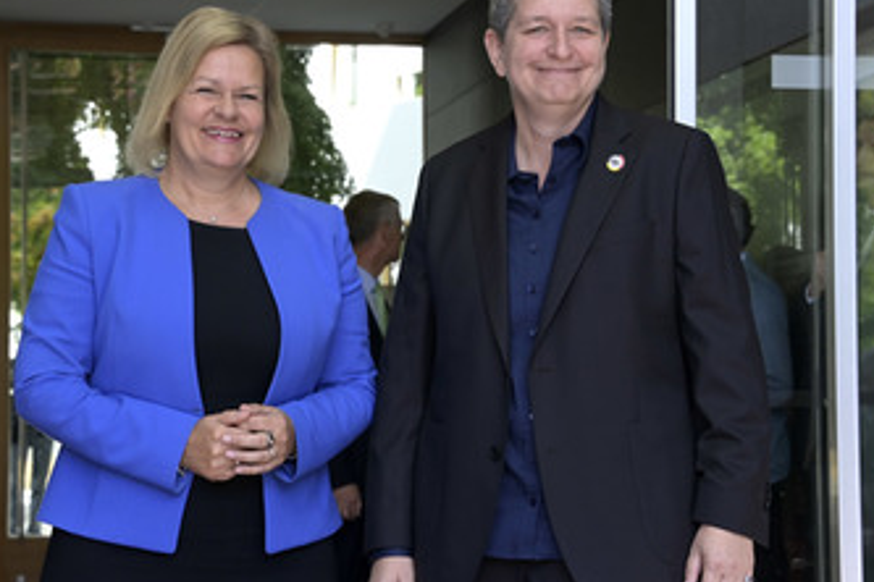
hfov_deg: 23.1
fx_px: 2136
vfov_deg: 15.5
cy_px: 309
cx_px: 413
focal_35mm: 88
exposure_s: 1/250
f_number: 7.1
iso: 1250
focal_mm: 65
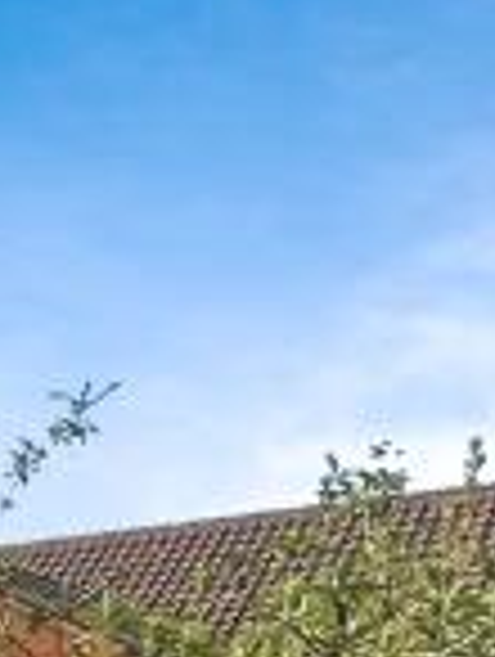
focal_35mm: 98
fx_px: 1863
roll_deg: +0.1
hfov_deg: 9.4
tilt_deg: +2.4
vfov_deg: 18.8
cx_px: -1228
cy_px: 806
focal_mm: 2.22
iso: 50
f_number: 2.2
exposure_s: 1/2398
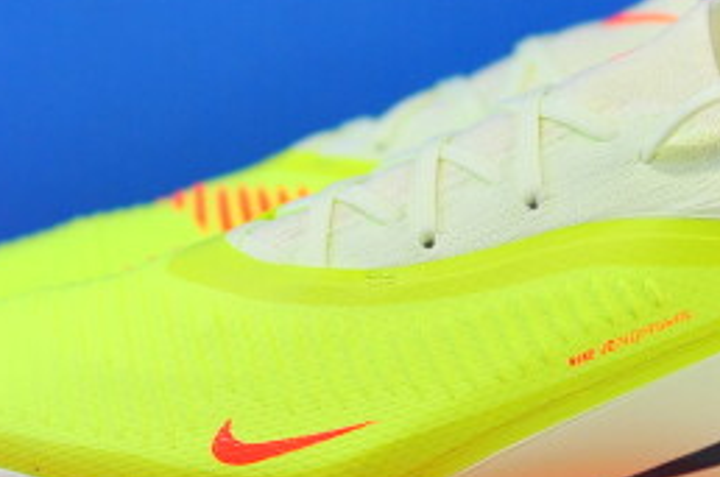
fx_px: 4651
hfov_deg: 8.8
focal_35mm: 233
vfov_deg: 5.9
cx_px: 455
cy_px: 7
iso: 250
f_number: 2.5
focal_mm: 50
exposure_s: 1/320
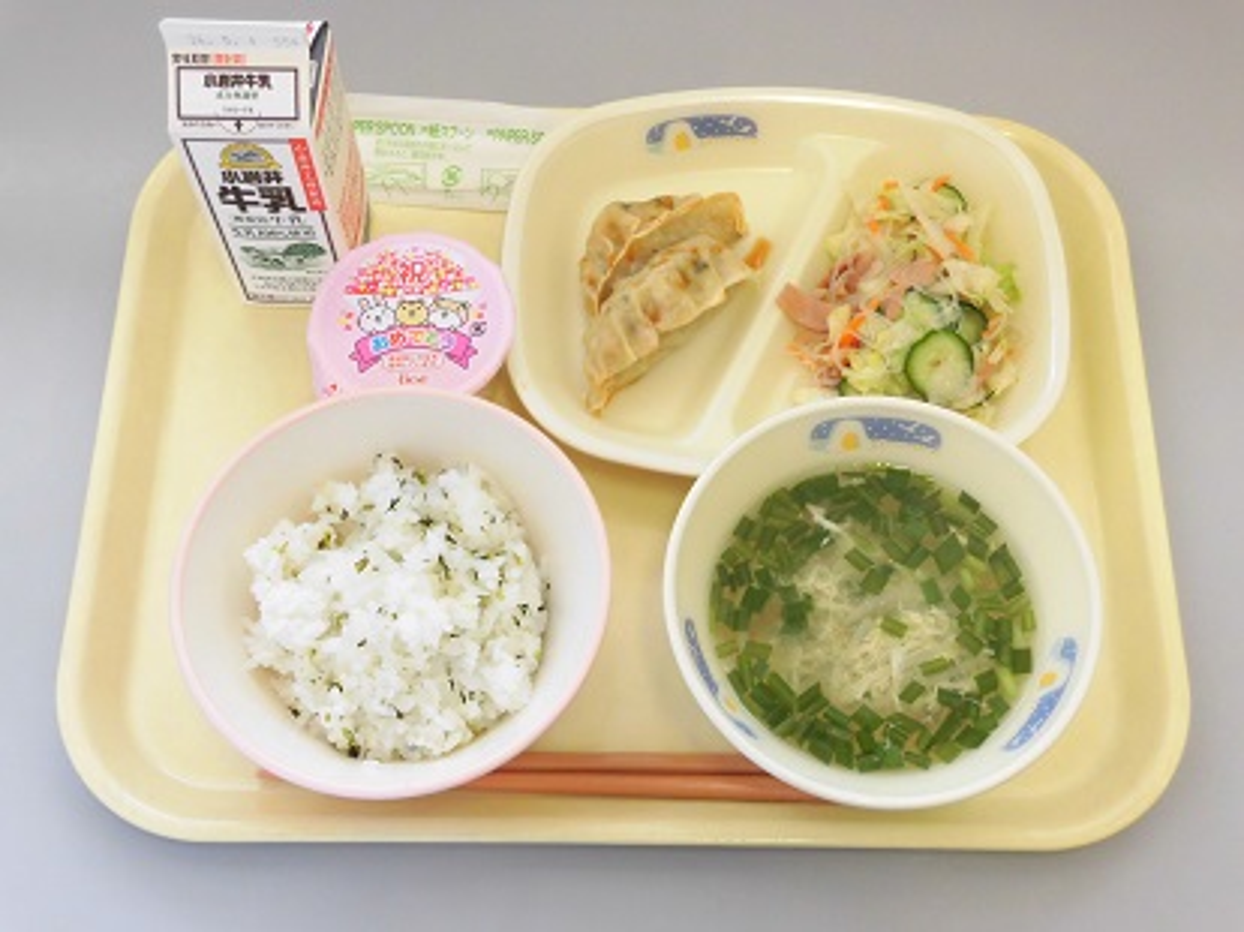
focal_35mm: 43
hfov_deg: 43.9
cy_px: 466
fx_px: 1544
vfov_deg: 33.6
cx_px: 622
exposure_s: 1/60
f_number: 3.8
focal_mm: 7.72
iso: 160
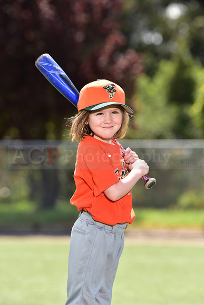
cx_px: 102
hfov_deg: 6.9
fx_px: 1699
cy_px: 152
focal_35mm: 200
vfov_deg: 10.3
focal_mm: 200
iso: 80
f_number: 5
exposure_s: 1/250
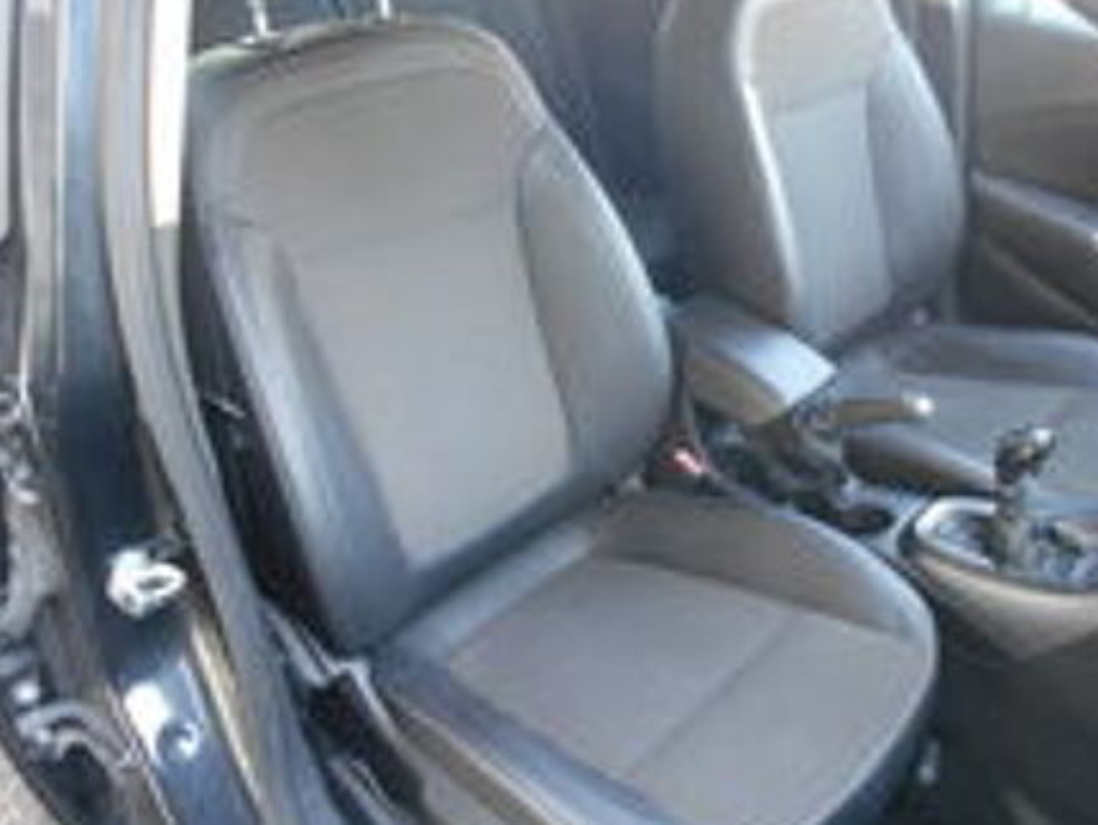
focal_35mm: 29
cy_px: 442
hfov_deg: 61.6
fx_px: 920
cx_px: 572
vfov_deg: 48.2
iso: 250
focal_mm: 4.6
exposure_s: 1/30
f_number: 3.2
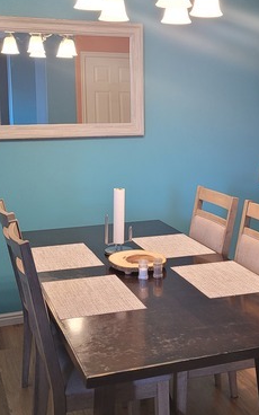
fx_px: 565
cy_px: 188
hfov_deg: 25.8
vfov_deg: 40.3
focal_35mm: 50
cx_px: 157
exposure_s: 1/60
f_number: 1.8
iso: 160
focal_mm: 5.4
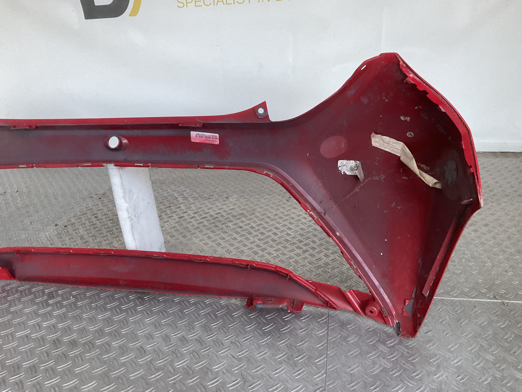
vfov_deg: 48.2
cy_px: 196
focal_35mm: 29
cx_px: 261
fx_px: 437
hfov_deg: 61.7
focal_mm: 3
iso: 125
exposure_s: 1/50
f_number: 1.8
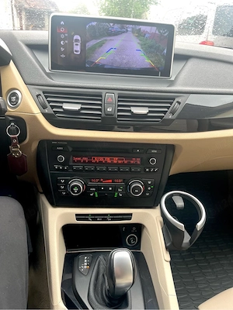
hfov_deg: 53.1
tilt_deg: -26.9
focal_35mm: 26
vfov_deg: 67.3
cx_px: 116
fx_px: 233
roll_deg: -3.5
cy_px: 155
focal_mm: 5.1
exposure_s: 1/121
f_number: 1.6
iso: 100
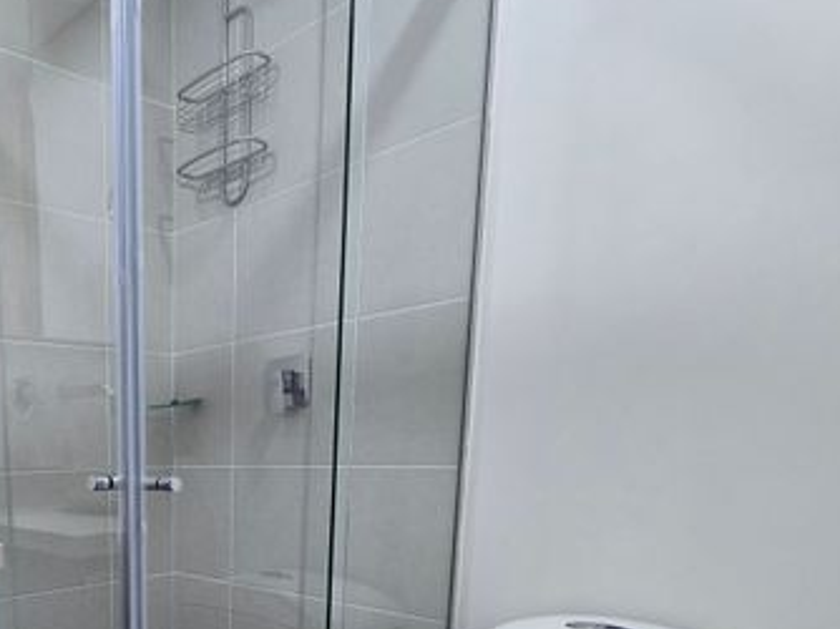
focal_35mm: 26
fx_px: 630
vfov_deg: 47.4
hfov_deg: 57.9
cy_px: 571
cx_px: 87
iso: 200
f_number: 2.2
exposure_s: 1/60
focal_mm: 2.2
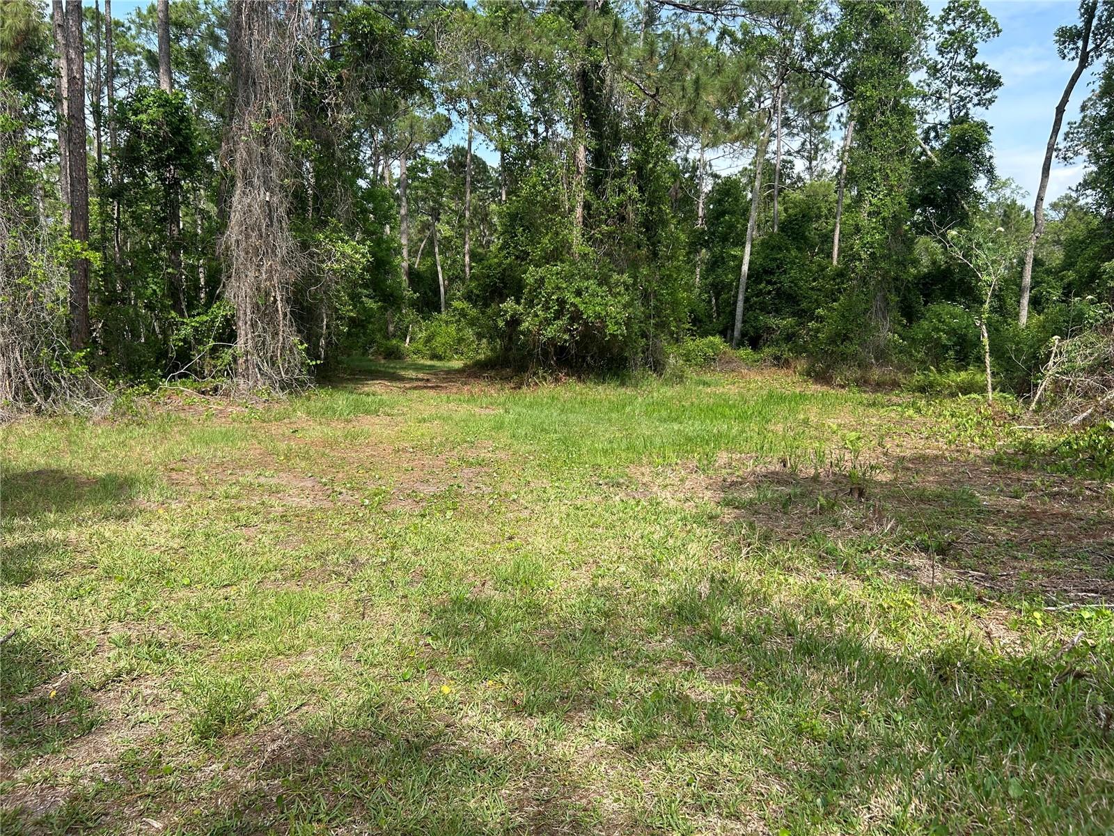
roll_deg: +0.2
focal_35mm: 26
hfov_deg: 67.3
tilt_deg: -6.5
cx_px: 557
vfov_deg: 53.1
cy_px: 418
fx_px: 837
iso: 50
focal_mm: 5.7
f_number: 1.5
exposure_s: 1/1669
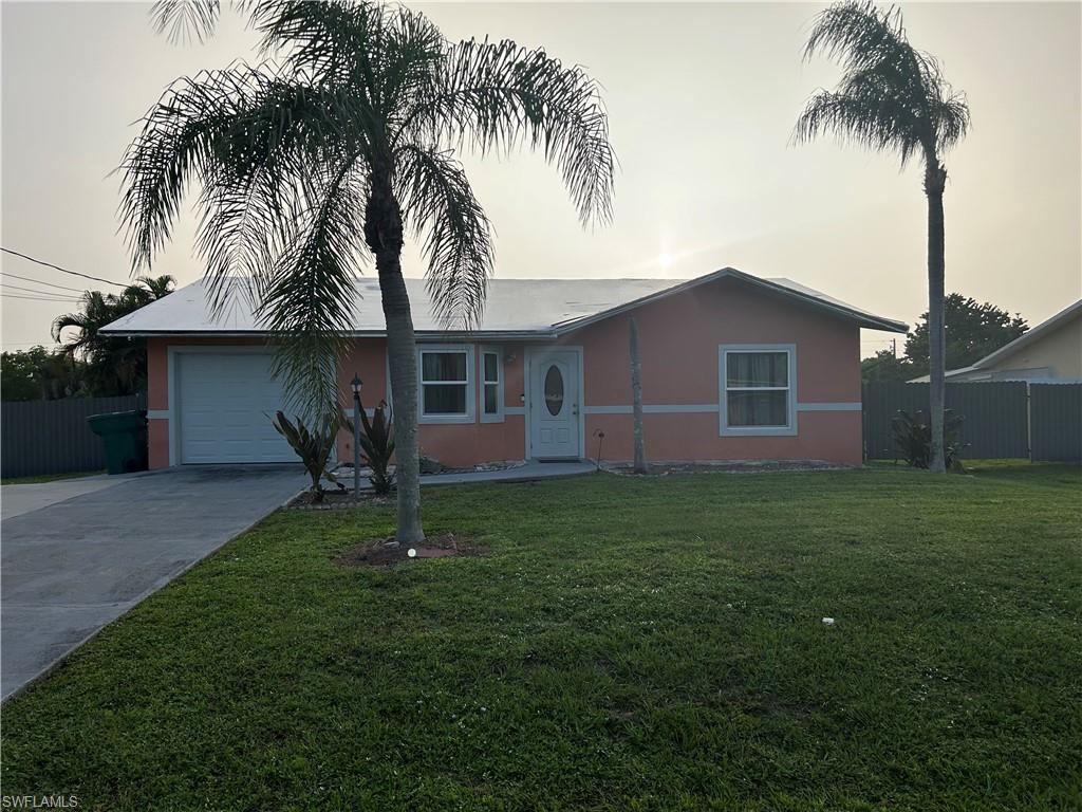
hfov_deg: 67.3
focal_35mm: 26
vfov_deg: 53.1
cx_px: 541
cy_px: 406
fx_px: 813
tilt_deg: +0.8
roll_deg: +1.1
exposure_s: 1/5076
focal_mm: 5.7
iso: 50
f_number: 1.5
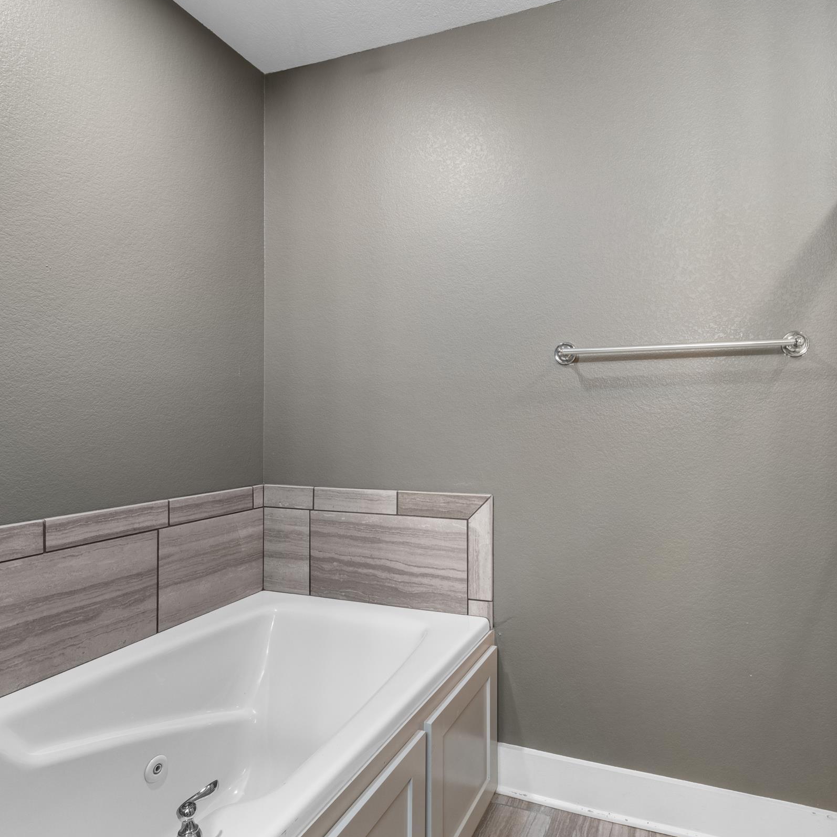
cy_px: 414
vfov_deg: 74.8
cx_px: 488
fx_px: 547
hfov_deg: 74.3
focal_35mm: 20
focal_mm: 10
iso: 200
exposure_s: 5
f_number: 9
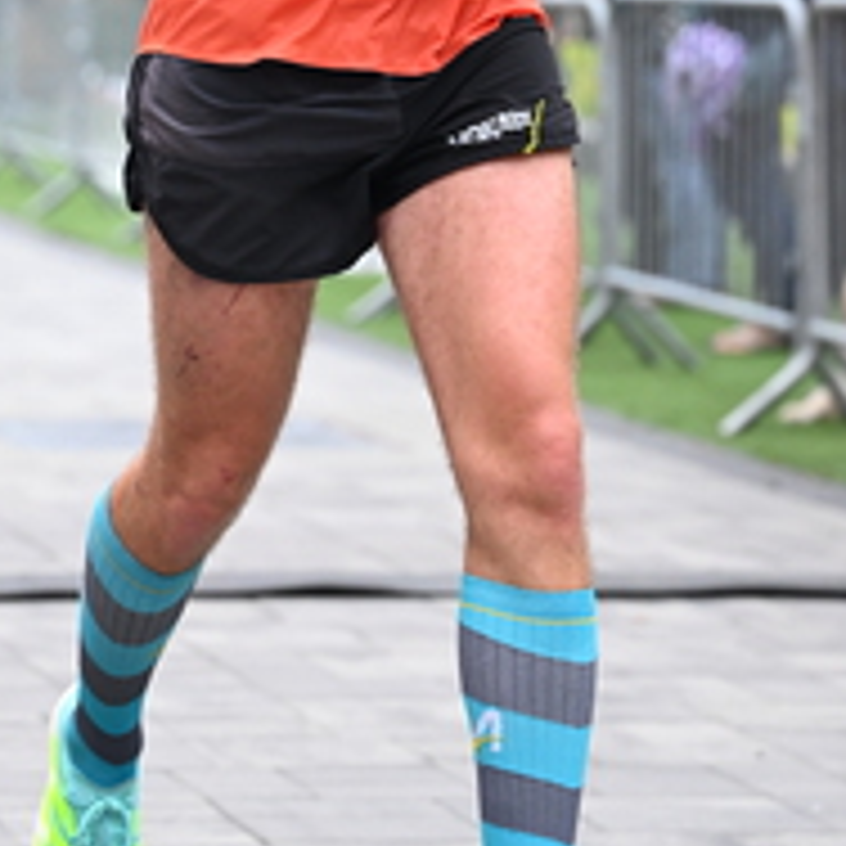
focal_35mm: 204
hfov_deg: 8.6
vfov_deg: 8.5
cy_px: 18
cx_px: 110
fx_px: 5641
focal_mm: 82
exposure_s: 1/1250
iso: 1600
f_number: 2.8
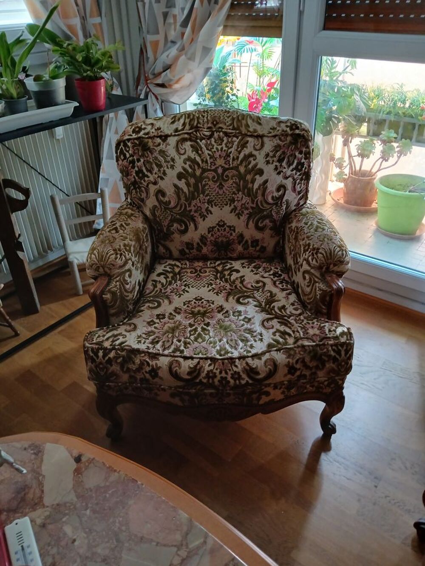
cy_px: 283
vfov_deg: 67.3
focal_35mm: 26
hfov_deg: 53.1
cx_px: 212
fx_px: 426
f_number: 1.8
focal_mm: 3.98
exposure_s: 1/50
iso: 250
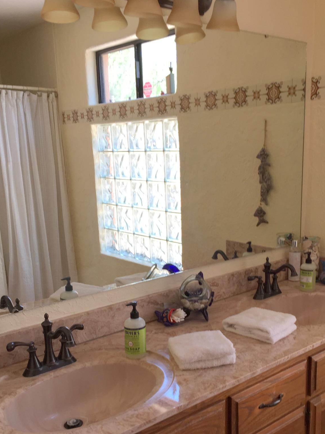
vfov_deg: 48.6
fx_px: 476
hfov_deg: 37.7
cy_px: 264
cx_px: 184
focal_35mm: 38
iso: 32
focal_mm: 4.15
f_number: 2.2
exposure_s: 1/60
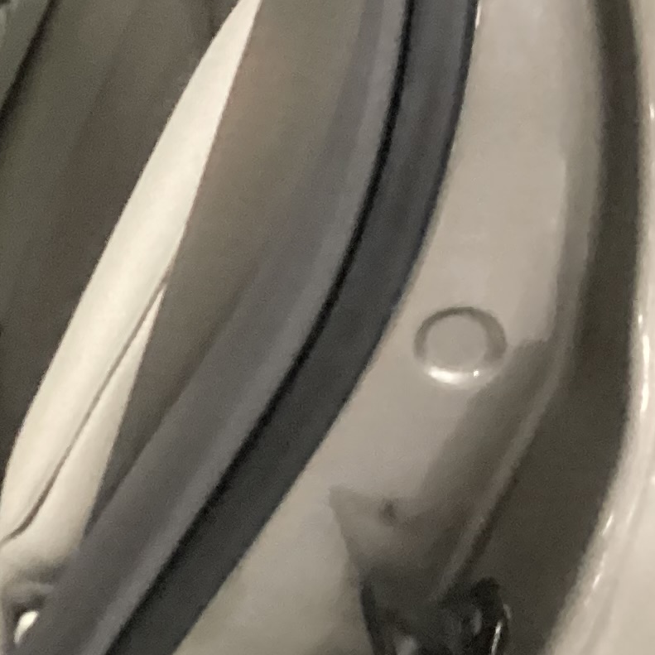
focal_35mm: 113
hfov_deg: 13.7
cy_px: -7
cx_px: -543
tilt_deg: -21.3
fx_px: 2419
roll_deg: +3.7
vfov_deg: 15.1
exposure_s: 1/20
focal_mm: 3.3
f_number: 2.4
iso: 640
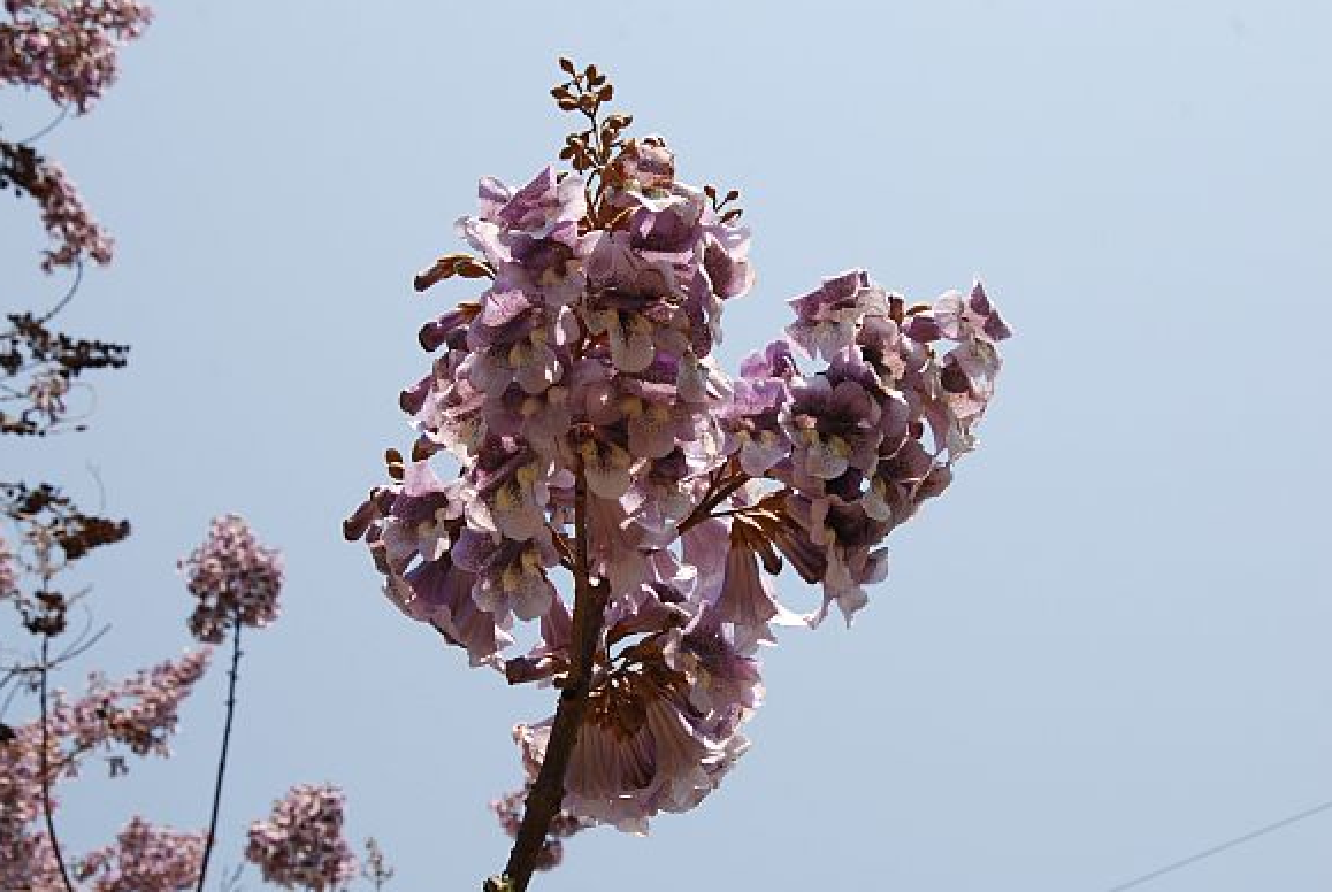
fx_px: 2763
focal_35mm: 75
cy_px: 446
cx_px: 692
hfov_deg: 27.1
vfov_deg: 18.4
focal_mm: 45
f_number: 11
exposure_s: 1/500
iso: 400
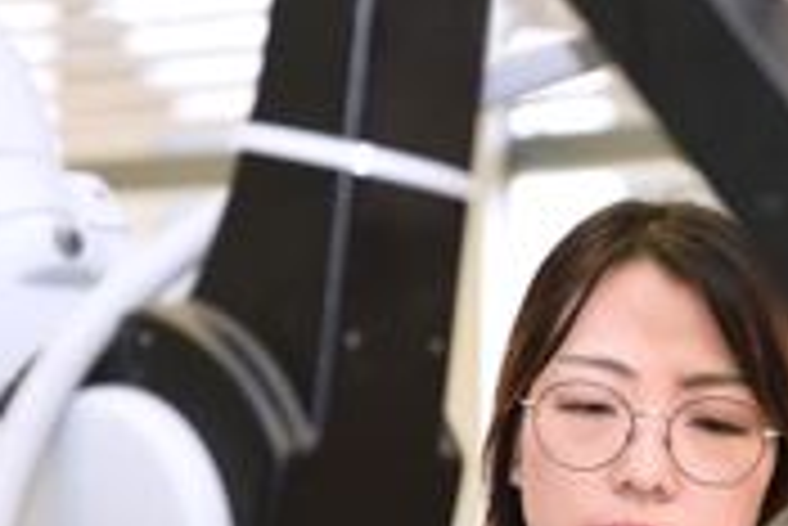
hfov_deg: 9.9
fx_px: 4491
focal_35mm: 205
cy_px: 544
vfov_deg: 6.7
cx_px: 901
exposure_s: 1/200
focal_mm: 70
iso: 900
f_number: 2.8
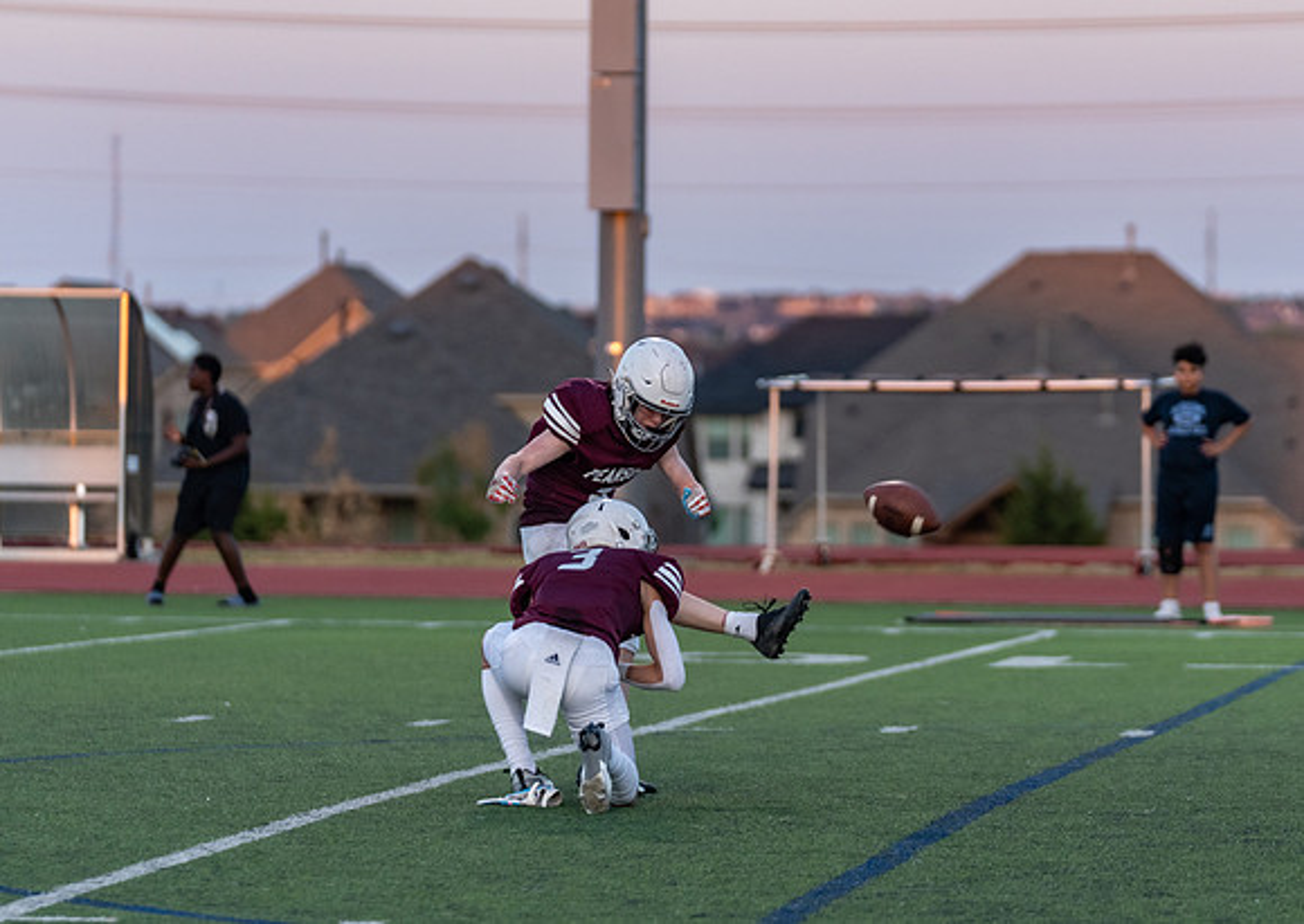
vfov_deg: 6.2
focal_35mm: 230
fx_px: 8502
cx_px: 732
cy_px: 378
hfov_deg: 8.8
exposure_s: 1/1250
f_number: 2.8
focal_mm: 148
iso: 800
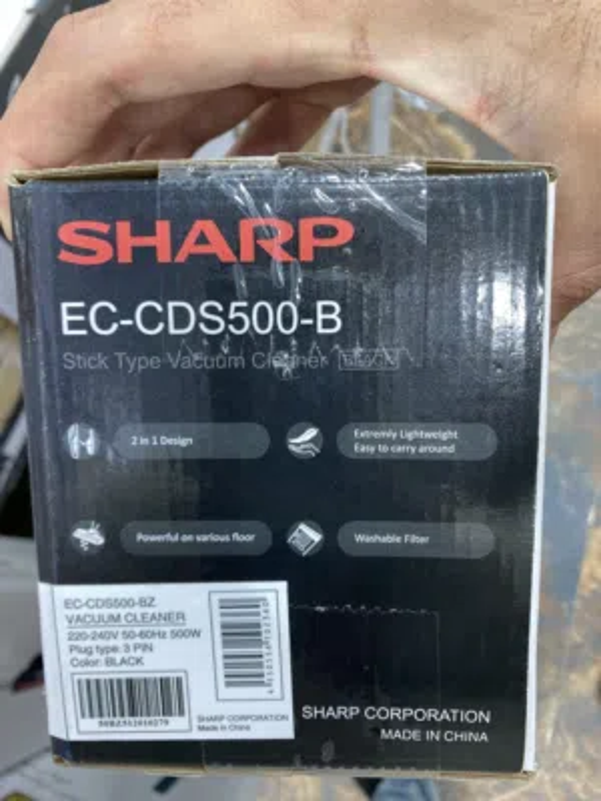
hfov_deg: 53.1
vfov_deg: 67.3
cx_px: 300
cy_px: 400
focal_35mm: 26
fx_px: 602
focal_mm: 4.25
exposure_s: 1/100
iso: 64
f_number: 1.8
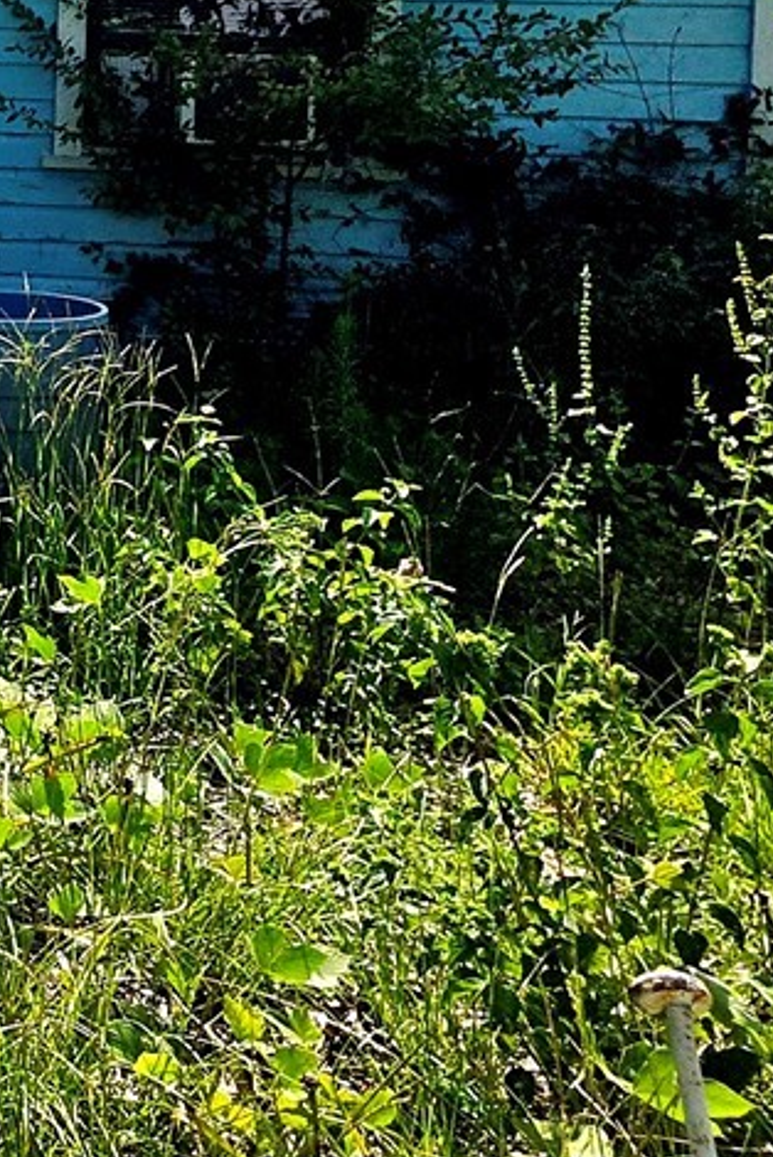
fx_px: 1479
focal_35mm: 46
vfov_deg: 39.0
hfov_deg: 18.2
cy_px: 66
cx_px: -812
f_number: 1.9
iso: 32
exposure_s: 1/3333
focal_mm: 2.2
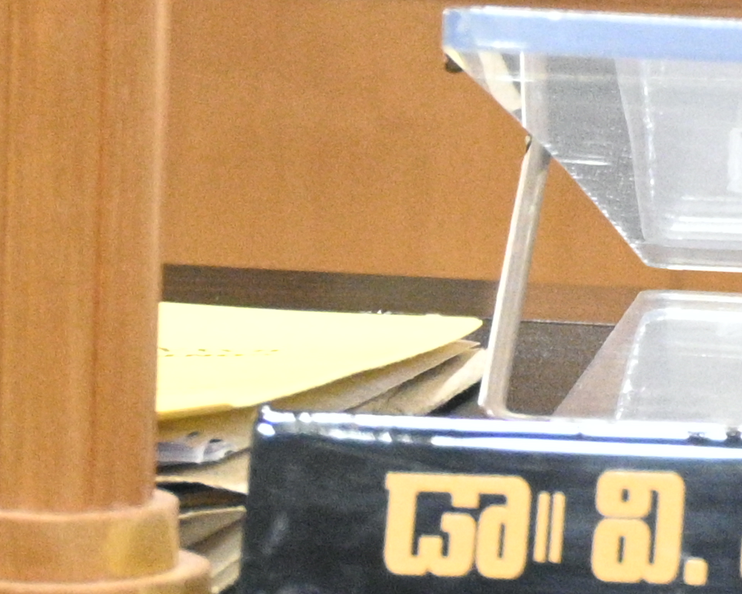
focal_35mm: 447
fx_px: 9810
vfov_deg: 3.4
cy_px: -632
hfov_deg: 4.2
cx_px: 2046
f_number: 5
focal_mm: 55
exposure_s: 1/60
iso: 5600
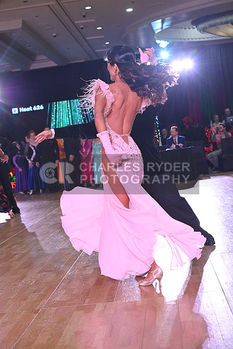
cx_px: 116
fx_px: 563
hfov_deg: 23.4
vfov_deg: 34.5
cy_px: 174
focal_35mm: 58
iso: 3200
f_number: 6.3
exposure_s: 1/400
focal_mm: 58
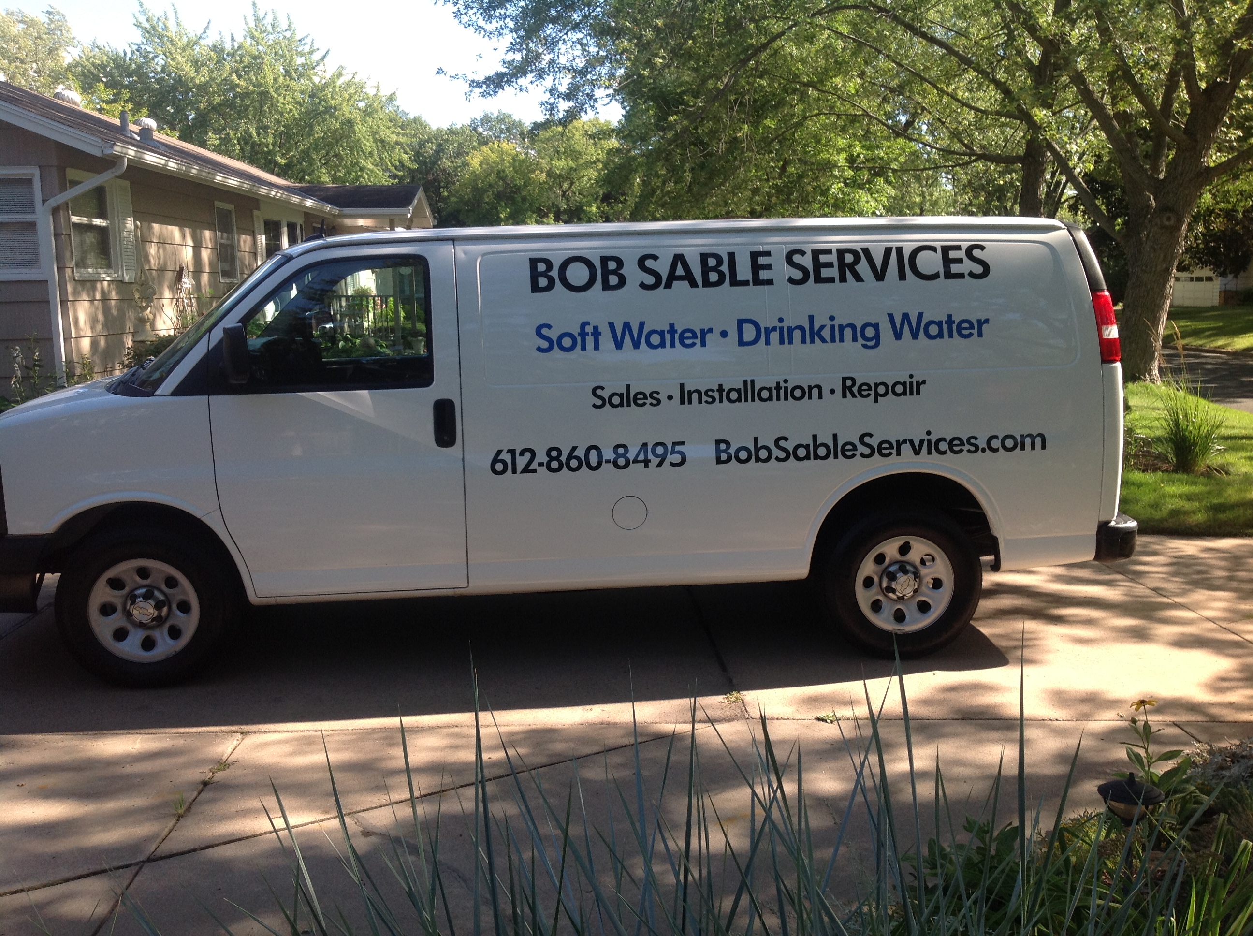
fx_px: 1265
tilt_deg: -8.5
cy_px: 468
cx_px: 626
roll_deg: +1.2
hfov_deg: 52.7
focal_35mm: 35
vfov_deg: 40.6
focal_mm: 4.28
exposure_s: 1/387
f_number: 2.4
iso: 50
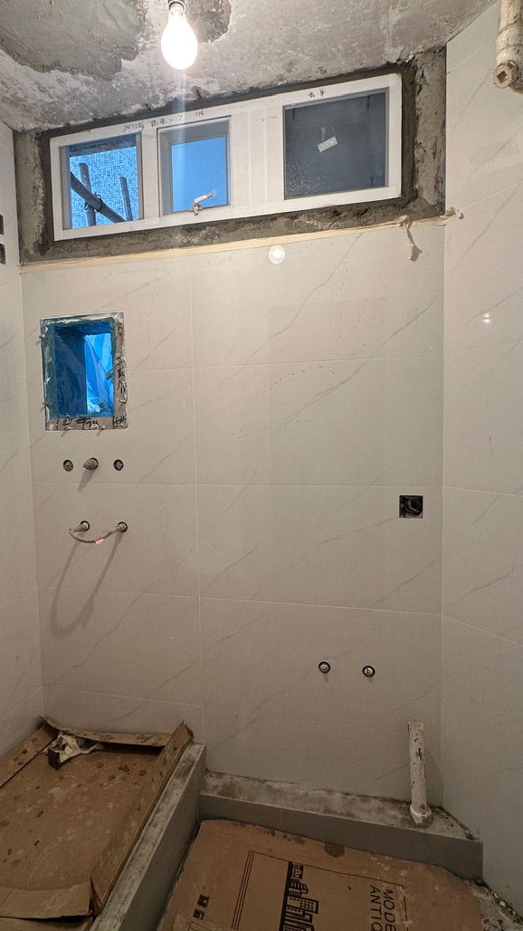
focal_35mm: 19
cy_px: 457
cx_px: 244
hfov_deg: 58.3
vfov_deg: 89.6
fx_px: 469
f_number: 2.2
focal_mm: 2.22
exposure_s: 1/100
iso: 125
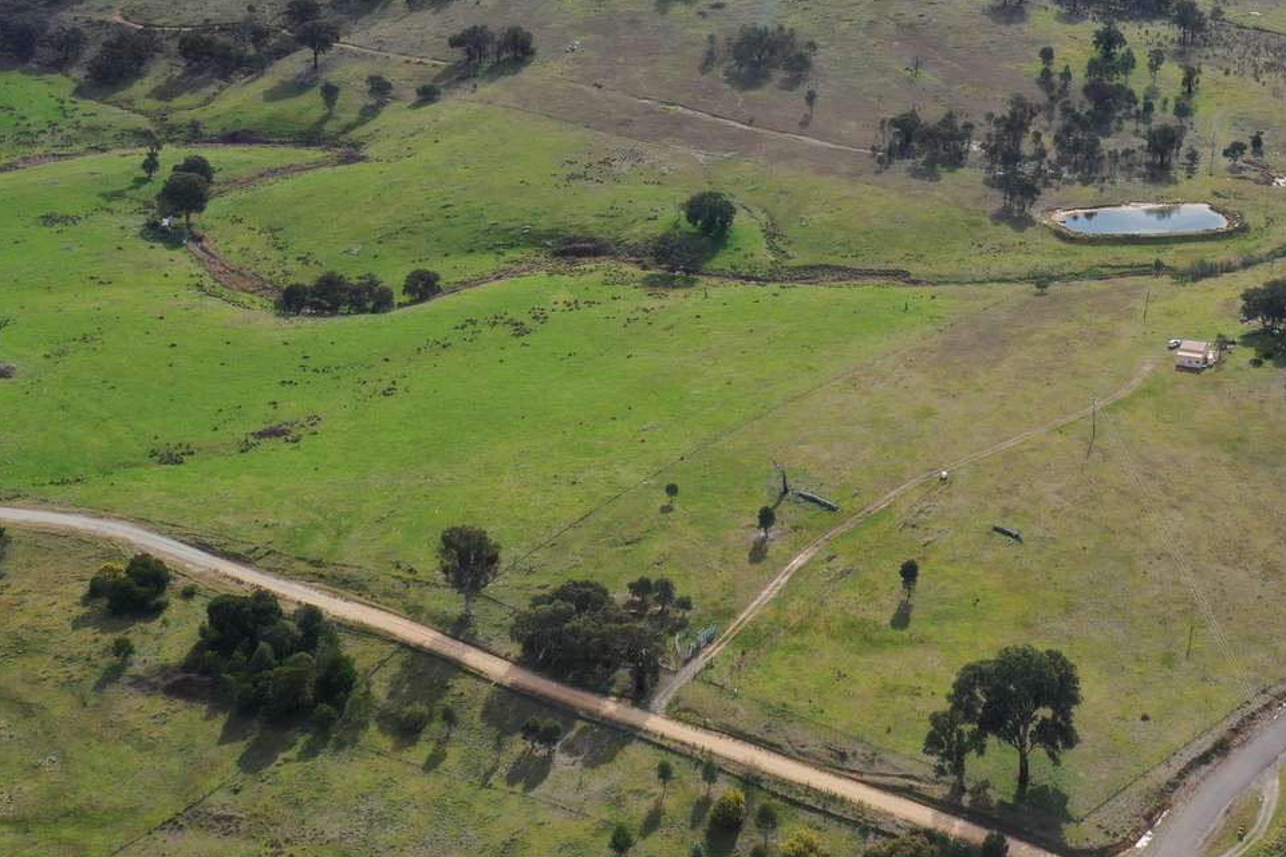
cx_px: 1045
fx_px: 2000
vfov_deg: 23.4
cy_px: 56
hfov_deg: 34.5
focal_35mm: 56
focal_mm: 10.26
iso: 100
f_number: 5.6
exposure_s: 1/400
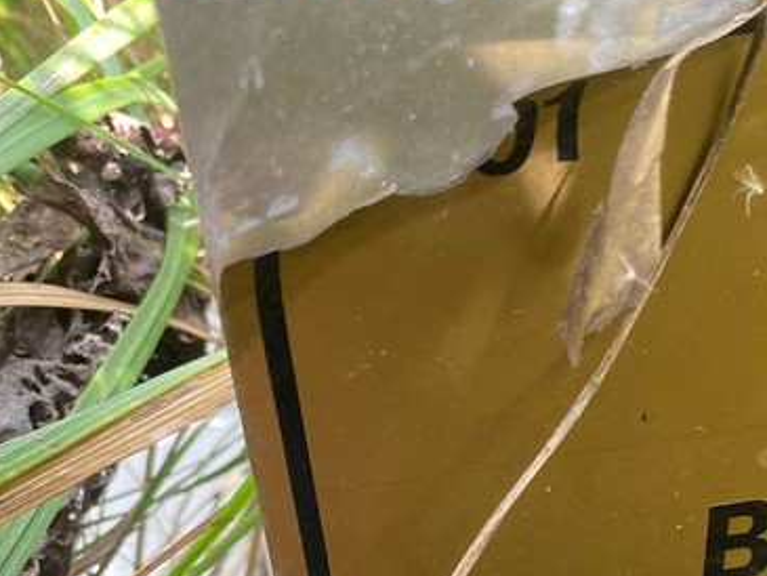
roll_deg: -1.3
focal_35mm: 57
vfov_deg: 24.3
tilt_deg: -41.1
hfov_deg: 31.2
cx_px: 769
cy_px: 601
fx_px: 1263
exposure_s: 1/121
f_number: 1.8
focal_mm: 4.25
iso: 80
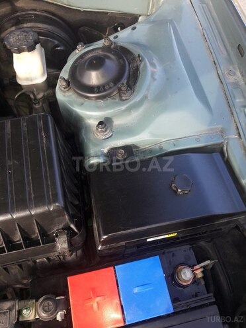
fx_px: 265
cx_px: 123
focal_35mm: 28
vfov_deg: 63.4
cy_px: 164
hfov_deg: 49.7
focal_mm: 3.7
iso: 40
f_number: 1.9
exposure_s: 1/112
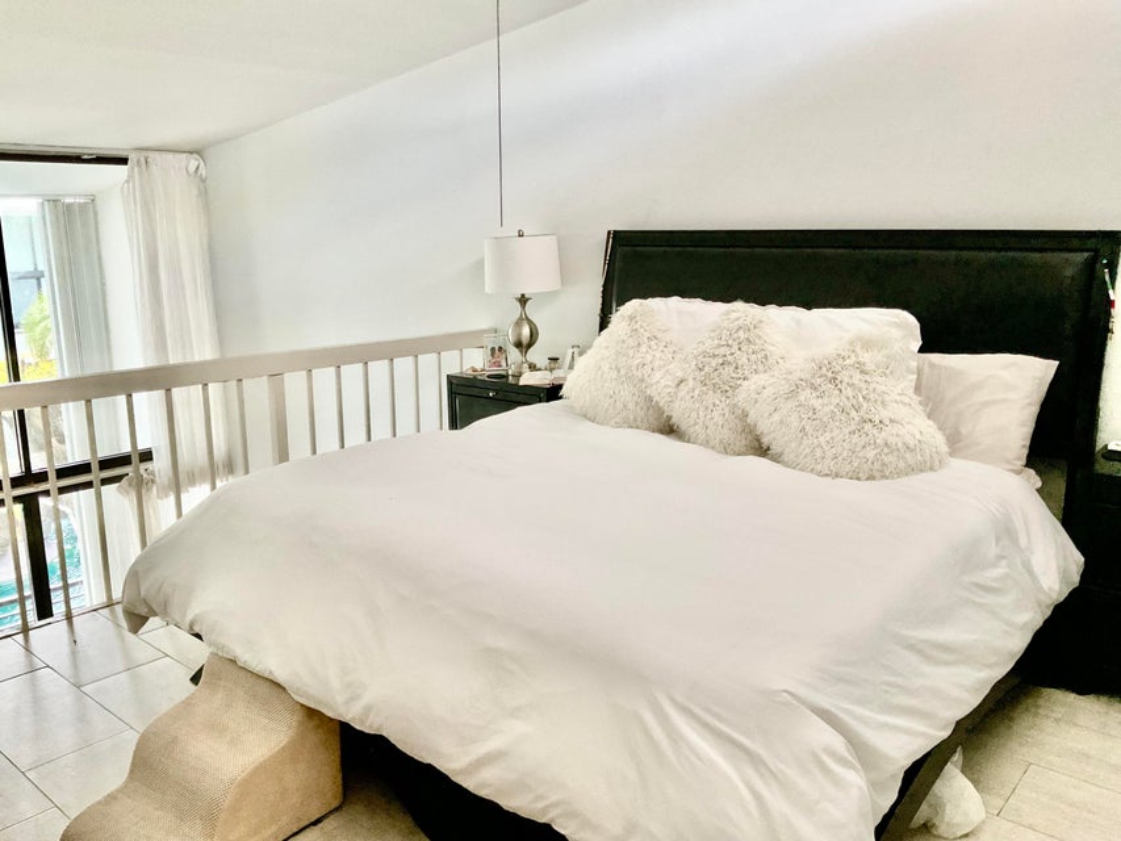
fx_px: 939
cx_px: 560
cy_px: 420
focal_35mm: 29
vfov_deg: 48.2
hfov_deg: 61.7
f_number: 1.8
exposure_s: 1/60
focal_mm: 3
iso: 200
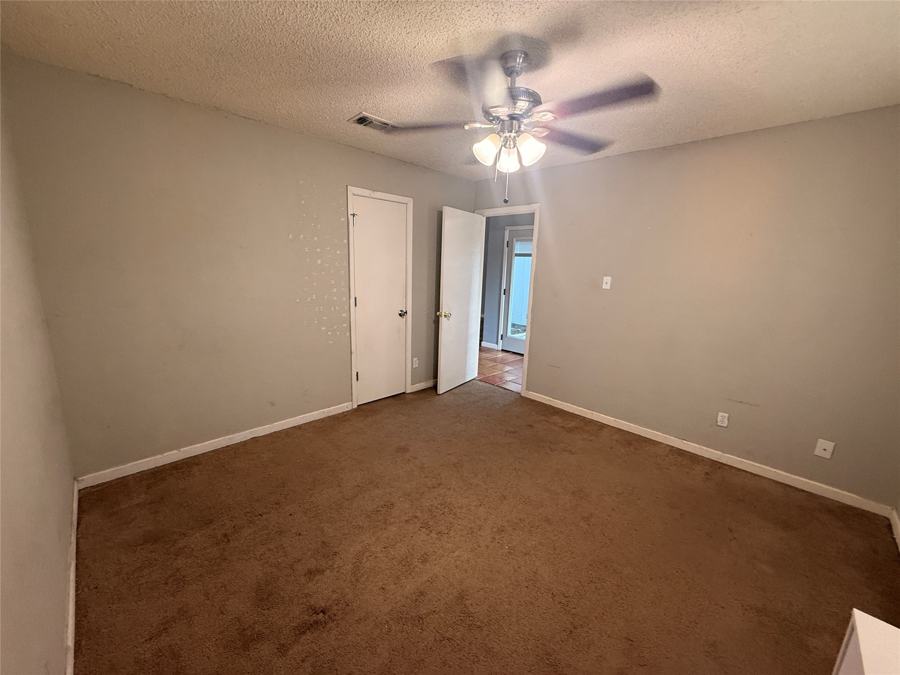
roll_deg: -2.5
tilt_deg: -10.4
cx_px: 450
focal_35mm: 14
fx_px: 364
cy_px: 338
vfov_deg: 85.7
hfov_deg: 102.1
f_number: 2.2
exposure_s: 1/60
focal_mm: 2.22
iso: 320
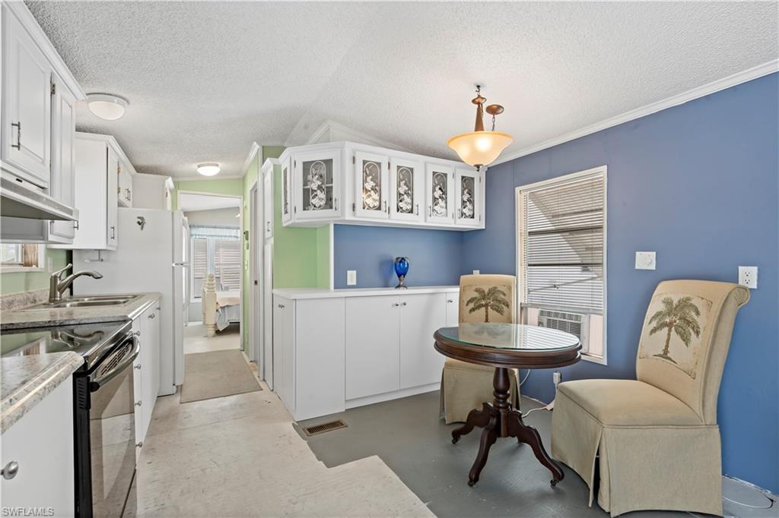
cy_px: 259
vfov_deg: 73.7
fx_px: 346
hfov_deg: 96.8
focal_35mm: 16
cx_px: 390
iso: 500
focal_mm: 16
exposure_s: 1/4
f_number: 13
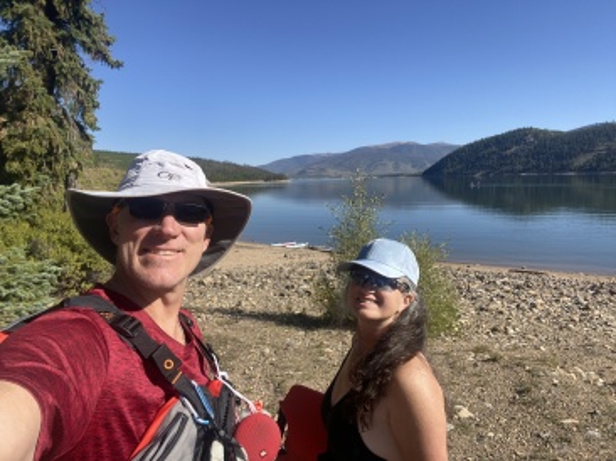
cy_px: 230
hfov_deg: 74.0
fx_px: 409
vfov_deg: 58.8
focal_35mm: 23
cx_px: 308
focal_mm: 2.71
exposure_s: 1/900
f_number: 2.2
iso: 25
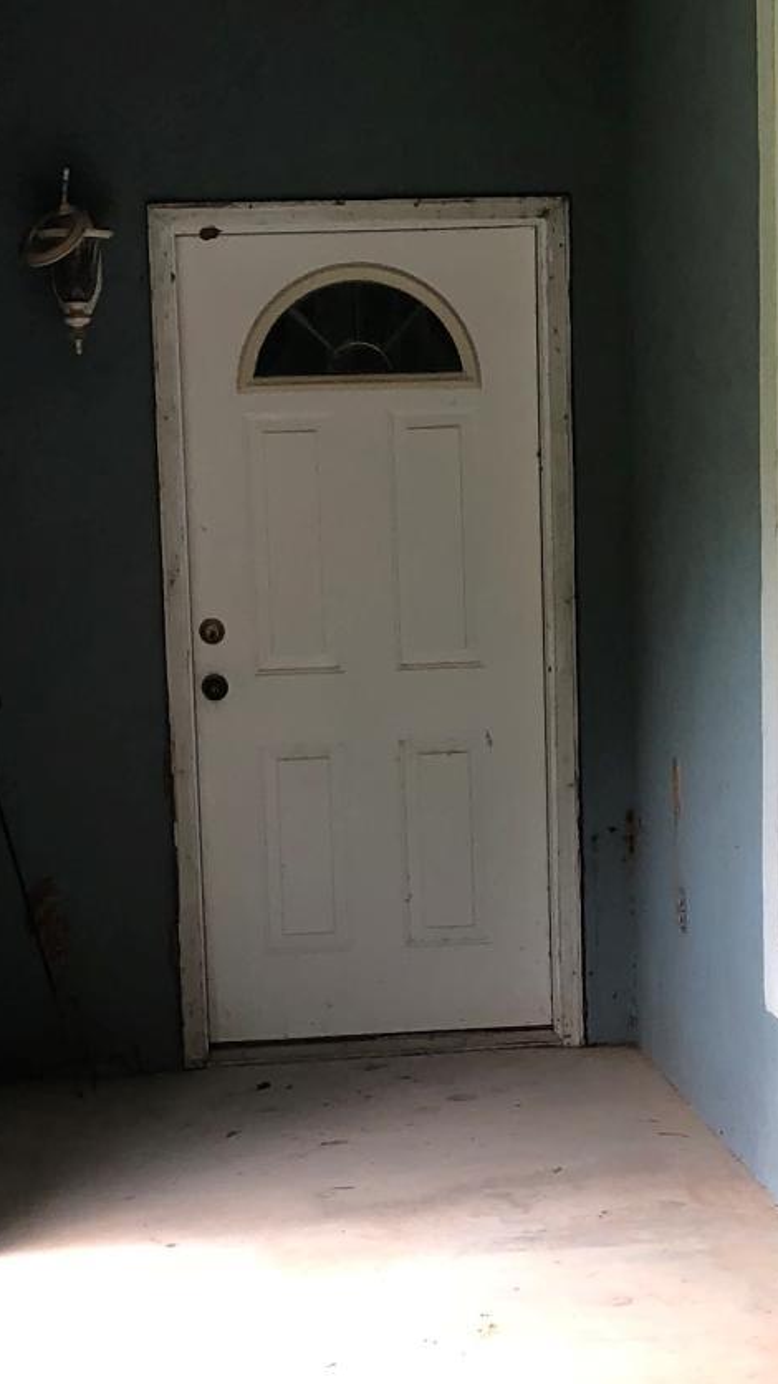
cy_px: 674
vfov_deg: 29.0
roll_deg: +1.7
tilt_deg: -7.7
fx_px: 2678
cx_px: 277
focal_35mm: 73
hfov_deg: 16.5
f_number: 1.8
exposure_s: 1/120
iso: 50
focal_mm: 3.99
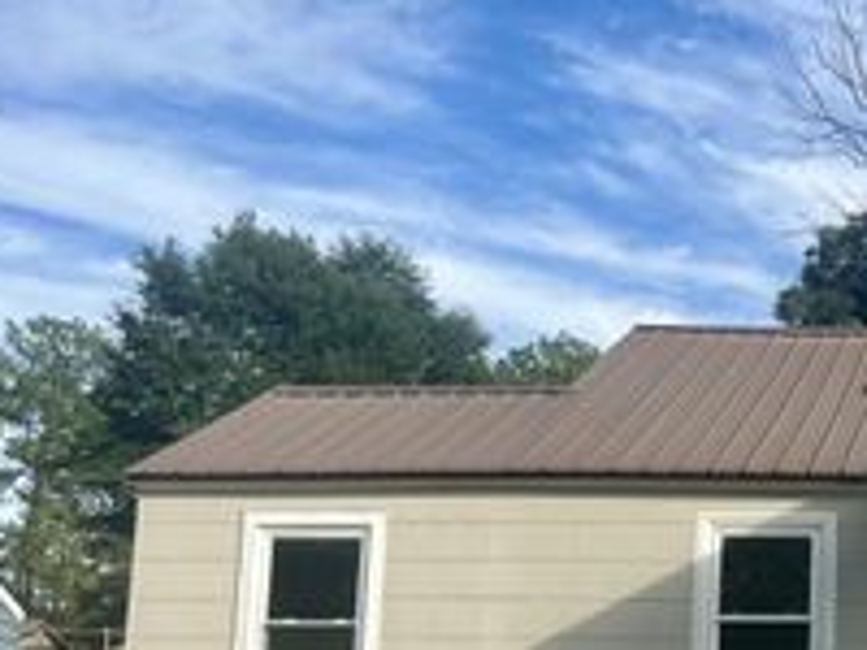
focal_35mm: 65
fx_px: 1628
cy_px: 570
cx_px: 1053
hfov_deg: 26.4
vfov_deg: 22.1
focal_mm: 5.1
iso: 50
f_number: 1.6
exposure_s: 1/3049
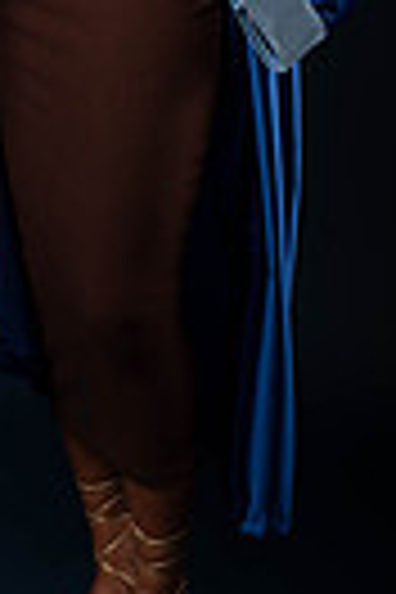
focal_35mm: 147
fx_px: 2425
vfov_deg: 13.5
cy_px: -140
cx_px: 76
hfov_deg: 9.3
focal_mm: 43
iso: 200
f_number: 5.6
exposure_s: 1/100
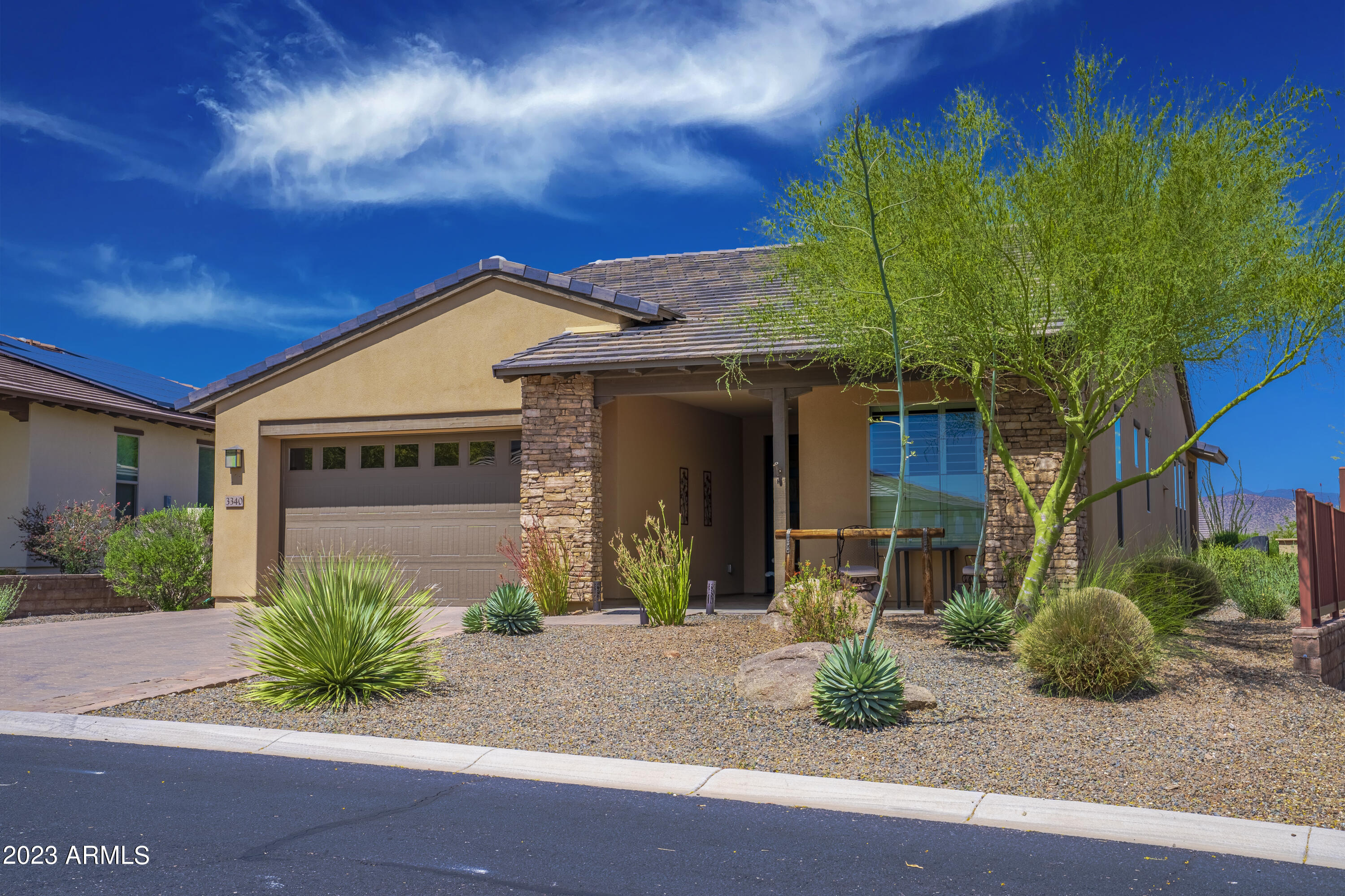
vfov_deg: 32.6
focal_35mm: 41
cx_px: 672
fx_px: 1532
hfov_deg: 47.4
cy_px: 448
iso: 100
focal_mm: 41
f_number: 11
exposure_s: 1/8000
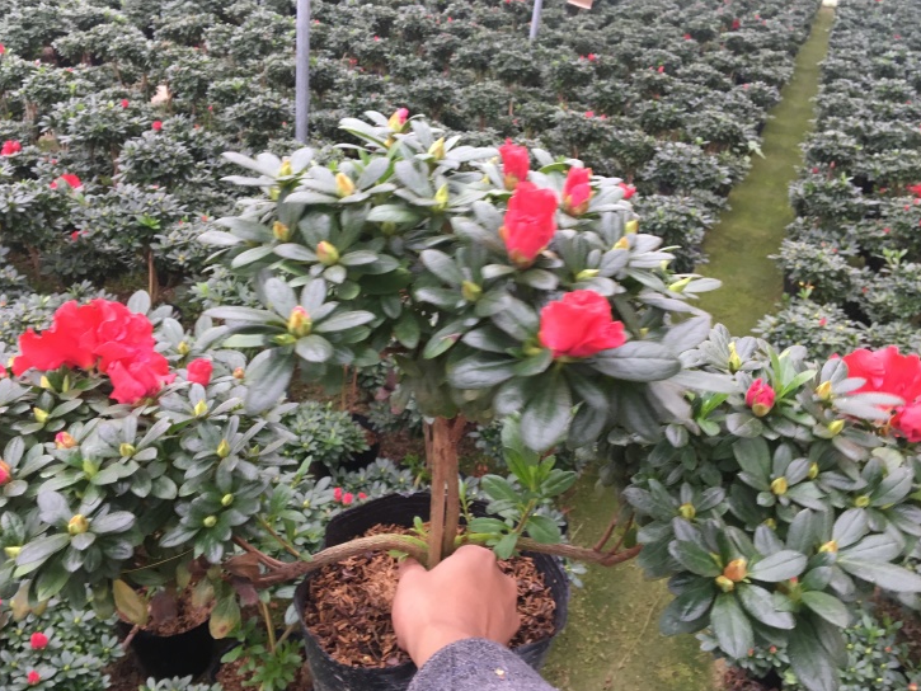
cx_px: 456
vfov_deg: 44.2
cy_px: 353
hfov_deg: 56.8
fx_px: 852
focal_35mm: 32
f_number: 2.2
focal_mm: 4.15
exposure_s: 1/33
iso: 80
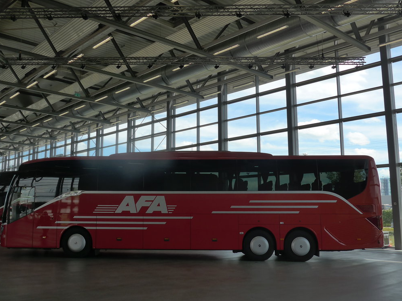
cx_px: 167
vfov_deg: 40.7
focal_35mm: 35
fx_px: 407
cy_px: 142
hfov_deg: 52.4
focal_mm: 6
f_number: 3.5
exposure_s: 1/640
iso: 160
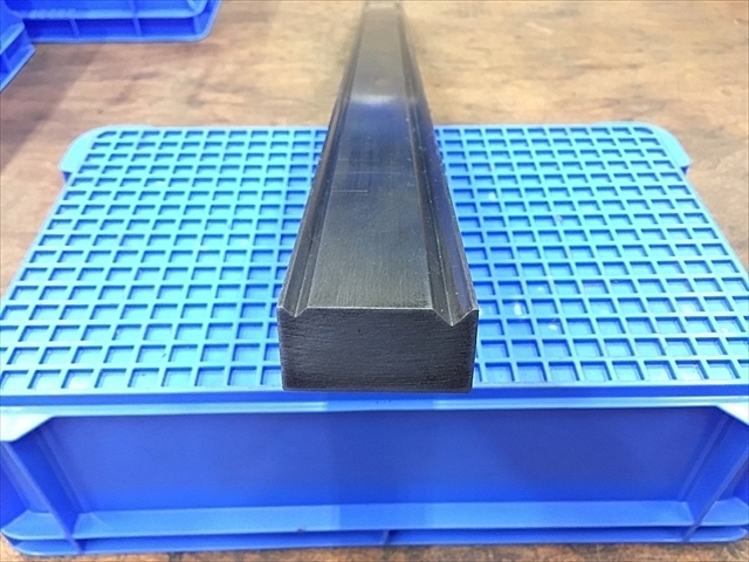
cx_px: 374
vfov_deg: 48.2
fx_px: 627
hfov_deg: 61.7
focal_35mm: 29
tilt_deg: -44.3
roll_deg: +0.8
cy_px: 281
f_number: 2.2
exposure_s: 1/15
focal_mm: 4.15
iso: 200
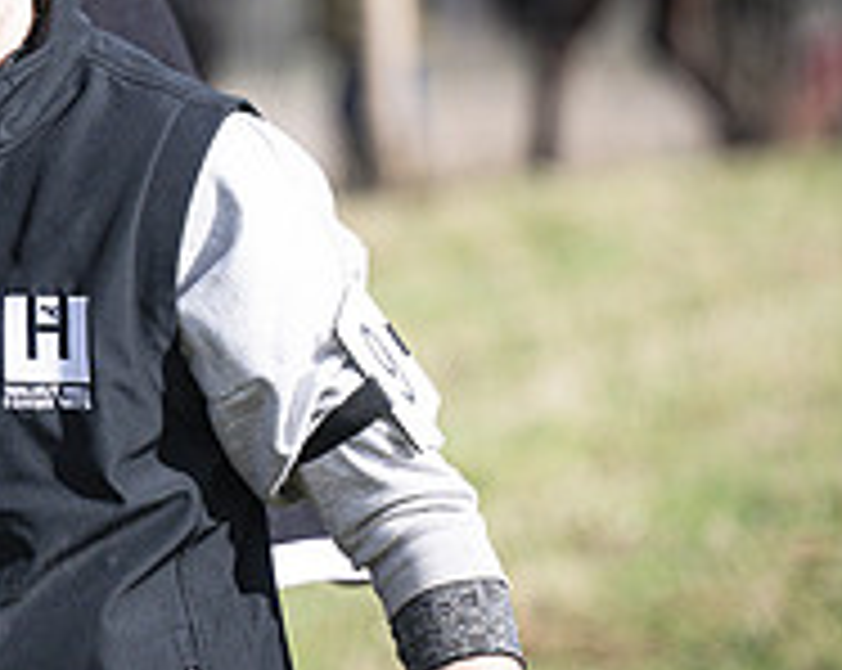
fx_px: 15202
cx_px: -243
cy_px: 144
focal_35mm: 611
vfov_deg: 2.5
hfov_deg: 3.2
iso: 160
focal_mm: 120
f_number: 2.8
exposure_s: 1/2500
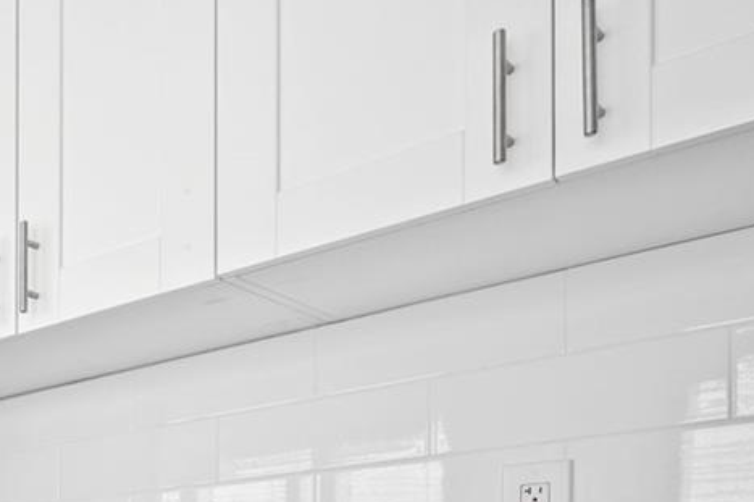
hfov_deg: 33.4
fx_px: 1005
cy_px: 663
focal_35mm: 48
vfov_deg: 24.3
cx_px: -155
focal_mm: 14
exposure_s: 1/30
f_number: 8
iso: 200
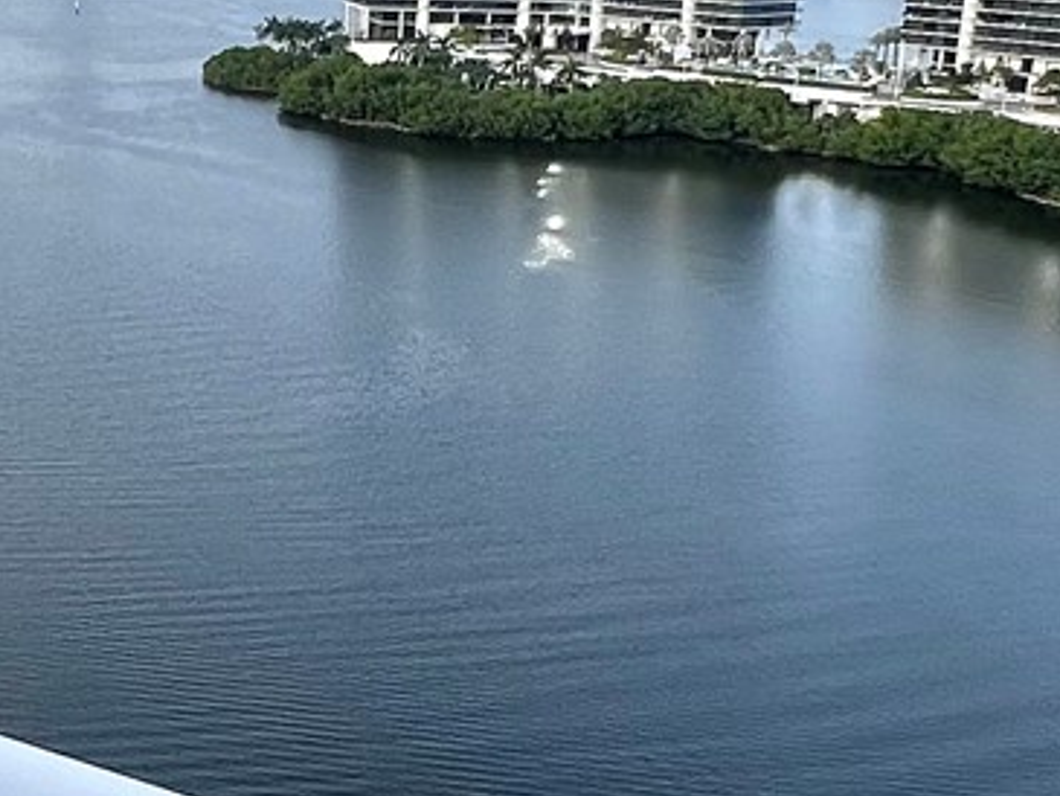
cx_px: 227
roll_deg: -1.2
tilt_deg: -17.6
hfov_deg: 32.9
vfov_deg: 25.7
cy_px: 401
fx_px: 1746
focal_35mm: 57
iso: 32
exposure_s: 1/418
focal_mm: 1.57
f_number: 1.8
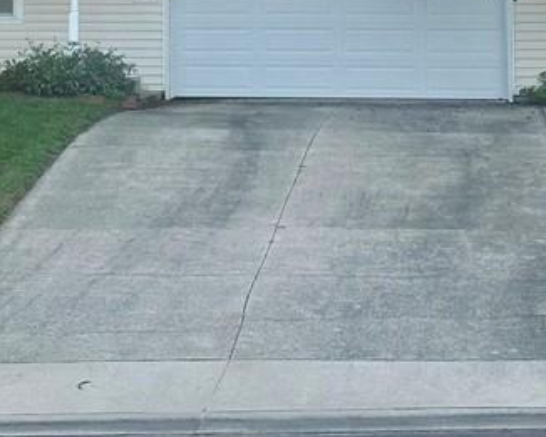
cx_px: 159
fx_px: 2376
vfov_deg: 10.3
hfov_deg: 13.1
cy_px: -159
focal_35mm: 147
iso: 64
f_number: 1.78
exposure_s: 1/543
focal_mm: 6.86
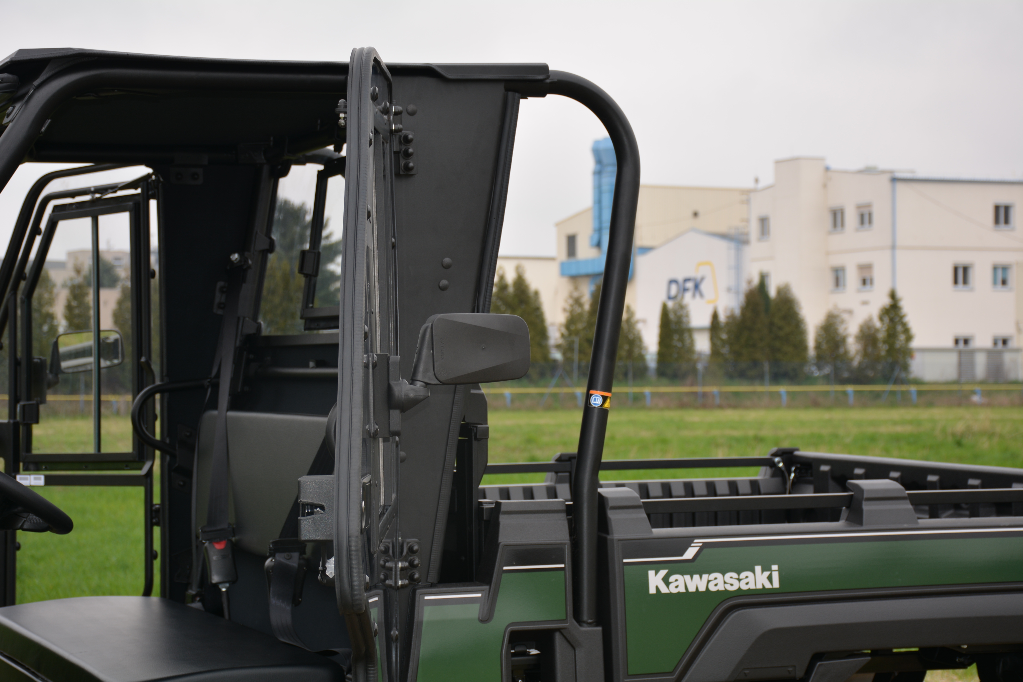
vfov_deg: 18.2
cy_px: 341
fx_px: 2132
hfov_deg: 27.0
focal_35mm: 75
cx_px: 512
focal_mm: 50
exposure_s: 1/200
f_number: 6.3
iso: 100
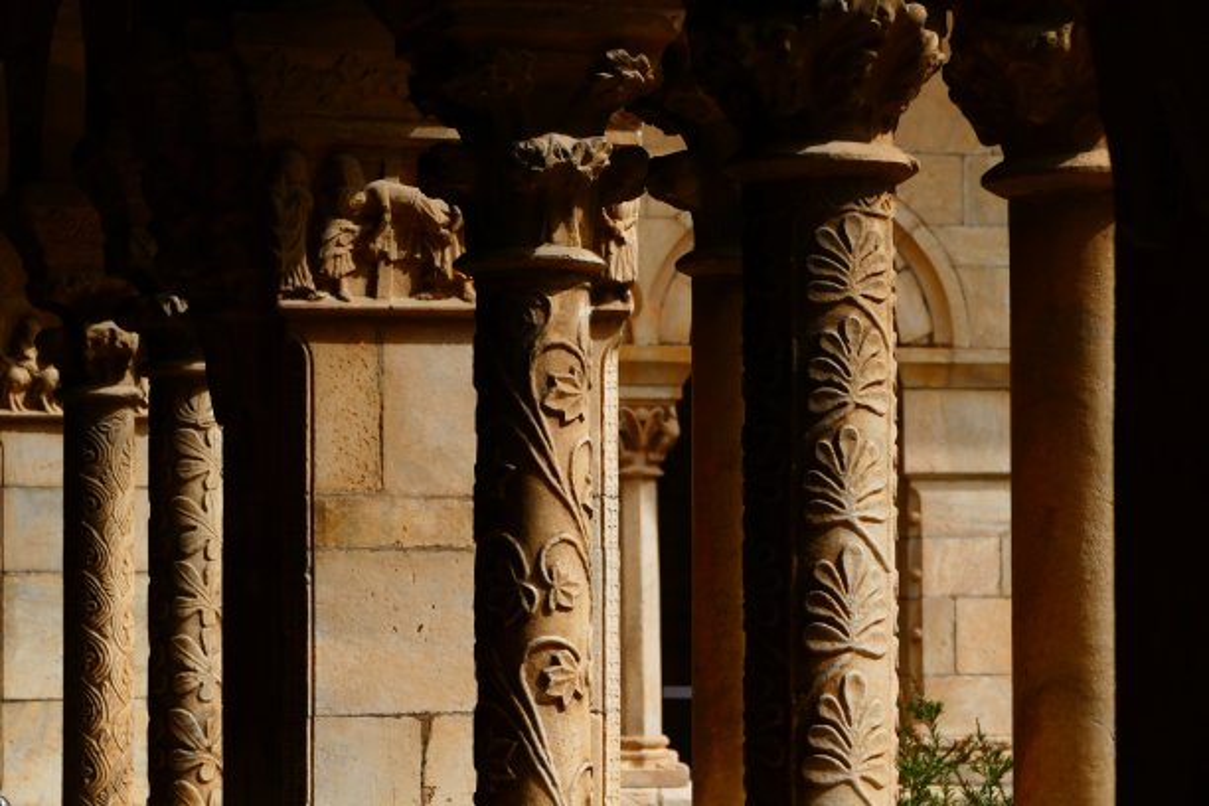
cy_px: 403
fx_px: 3761
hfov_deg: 18.3
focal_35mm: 112
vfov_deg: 12.2
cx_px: 604
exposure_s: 1/1600
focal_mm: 40.84
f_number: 4.5
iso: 125
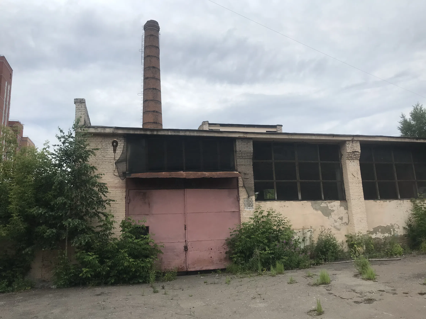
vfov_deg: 49.7
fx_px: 345
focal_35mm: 28
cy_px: 160
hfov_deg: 63.4
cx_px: 213
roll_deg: +3.1
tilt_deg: +13.2
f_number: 1.8
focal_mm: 3.99
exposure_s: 1/1408
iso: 20
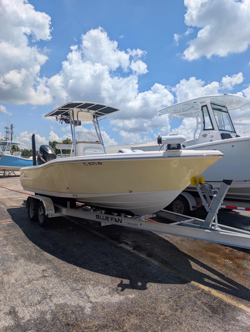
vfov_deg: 71.5
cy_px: 166
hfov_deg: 56.9
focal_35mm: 24
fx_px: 230
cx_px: 125
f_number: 1.68
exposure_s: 1/1550
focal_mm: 6.9
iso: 19
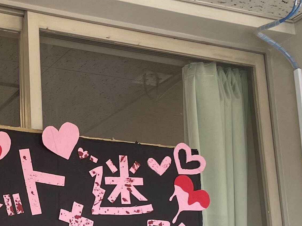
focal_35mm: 93
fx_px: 811
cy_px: 225
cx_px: 12
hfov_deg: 20.5
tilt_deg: +11.8
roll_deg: +1.9
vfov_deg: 15.6
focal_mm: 4.2
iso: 32
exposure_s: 1/121
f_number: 1.6
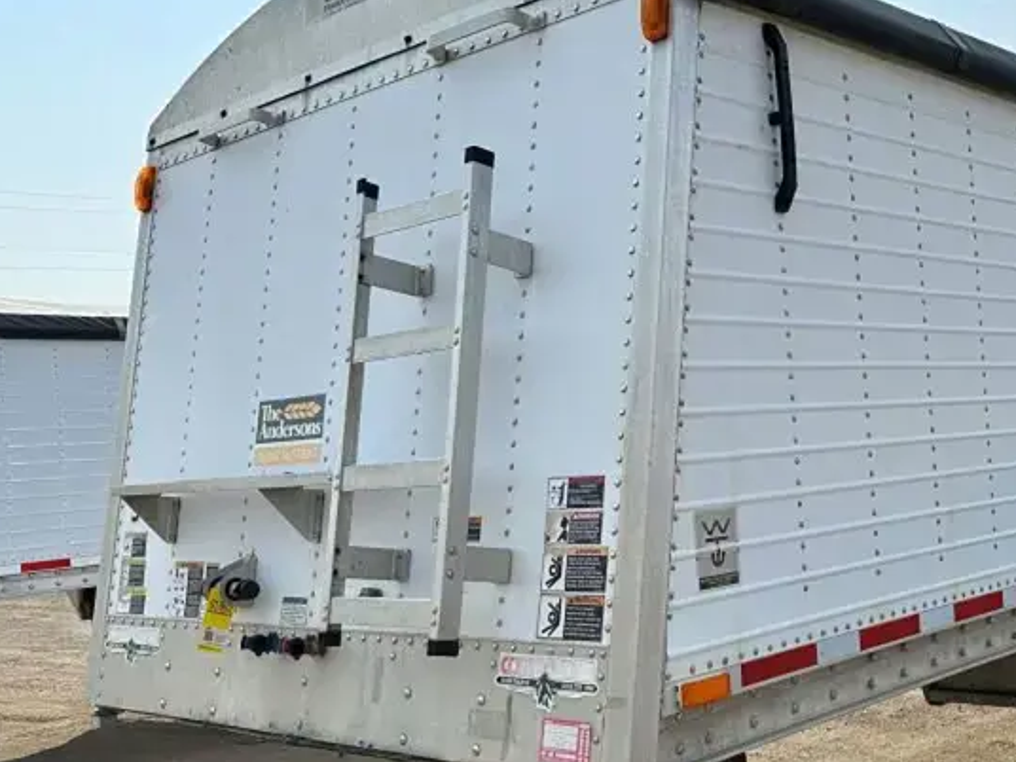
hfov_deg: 42.0
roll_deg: +1.3
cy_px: 425
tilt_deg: +3.3
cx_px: 809
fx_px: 1262
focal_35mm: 43
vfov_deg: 33.6
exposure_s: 1/7042
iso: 80
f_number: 1.78
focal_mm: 6.86
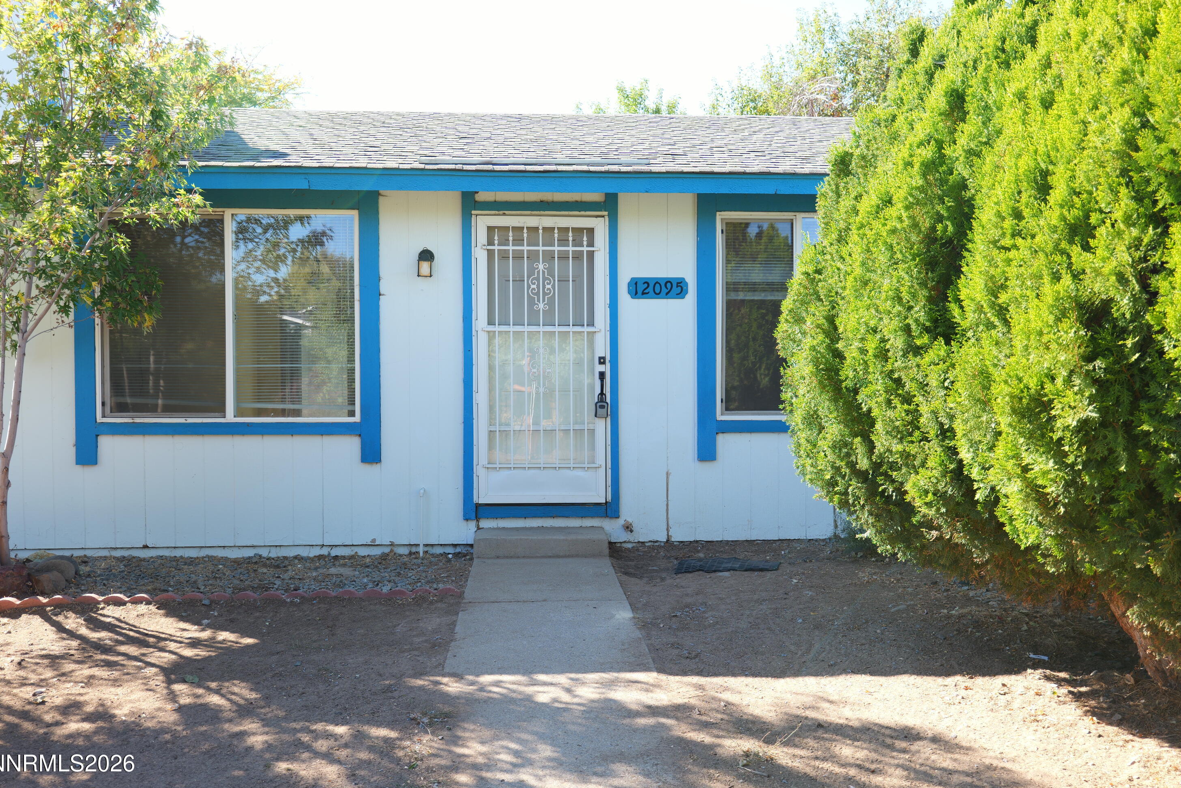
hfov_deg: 58.7
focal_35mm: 32
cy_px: 394
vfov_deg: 41.1
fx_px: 1050
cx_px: 596
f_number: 5.6
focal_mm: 31
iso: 100
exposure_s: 1/60
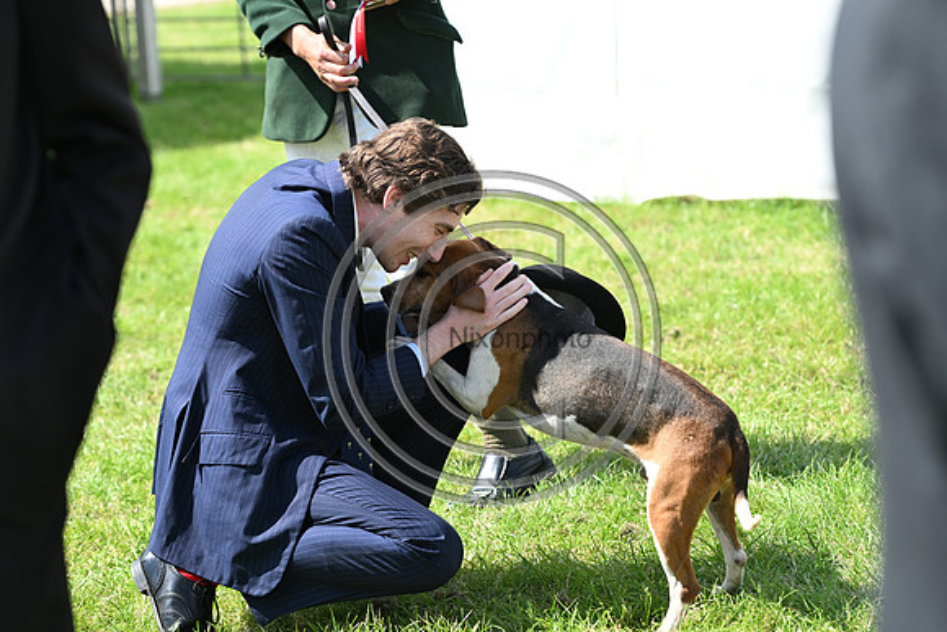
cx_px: 474
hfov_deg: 17.1
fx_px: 3157
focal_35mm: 120
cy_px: 316
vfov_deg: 11.4
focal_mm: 120
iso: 400
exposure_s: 1/1250
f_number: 4.5
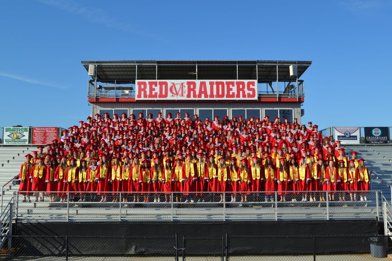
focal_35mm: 36
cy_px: 130
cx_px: 196
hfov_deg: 53.1
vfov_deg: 36.9
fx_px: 392
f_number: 8
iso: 100
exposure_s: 1/250
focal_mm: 24
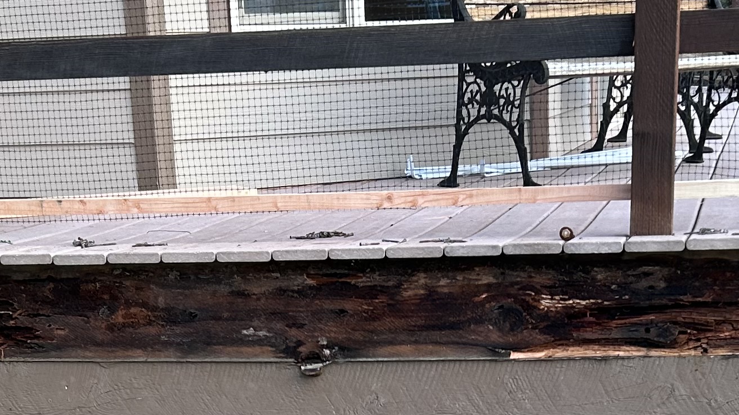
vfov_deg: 13.1
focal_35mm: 87
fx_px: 1704
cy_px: 632
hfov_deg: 24.5
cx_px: 369
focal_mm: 5.7
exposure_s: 1/121
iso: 50
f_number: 1.5
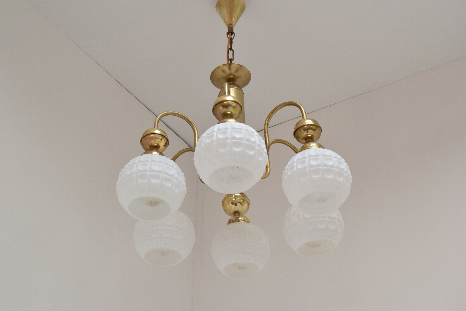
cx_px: 233
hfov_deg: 38.9
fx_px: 661
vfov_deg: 26.5
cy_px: 156
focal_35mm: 51
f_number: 7.1
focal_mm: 34
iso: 1600
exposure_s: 1/200
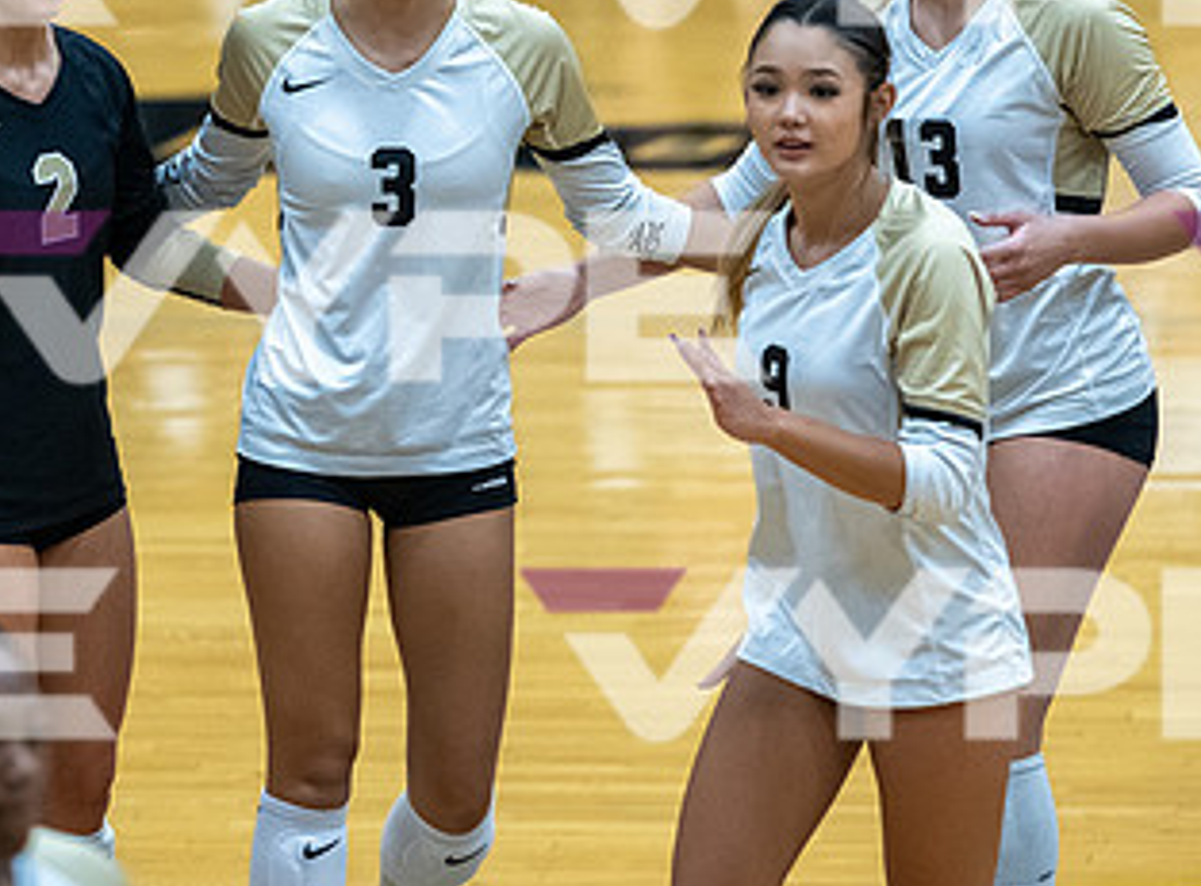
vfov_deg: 2.7
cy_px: 117
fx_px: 18663
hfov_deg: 3.7
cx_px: 50
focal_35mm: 541
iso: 3200
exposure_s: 1/1600
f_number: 2
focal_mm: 200
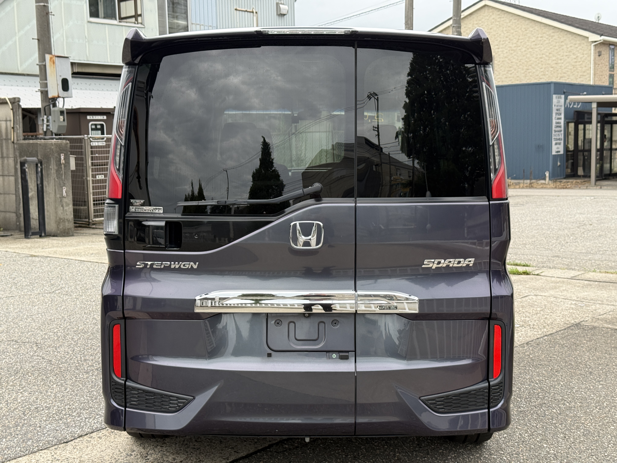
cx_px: 308
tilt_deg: -6.0
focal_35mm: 48
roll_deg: +1.3
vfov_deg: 30.3
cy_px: 232
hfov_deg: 39.7
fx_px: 856
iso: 80
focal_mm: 6.76
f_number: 1.78
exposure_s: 1/620
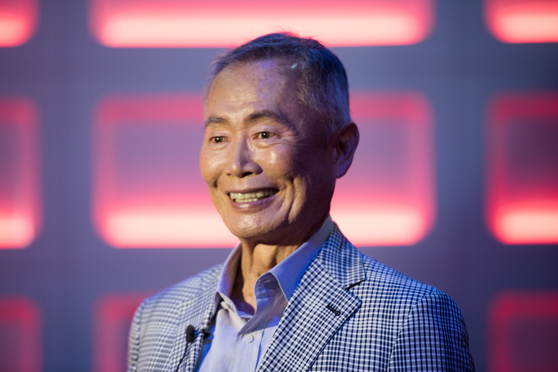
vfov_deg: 6.9
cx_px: 279
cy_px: 186
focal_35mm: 200
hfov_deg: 10.3
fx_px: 3101
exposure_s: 1/200
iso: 2000
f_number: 3.2
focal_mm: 200
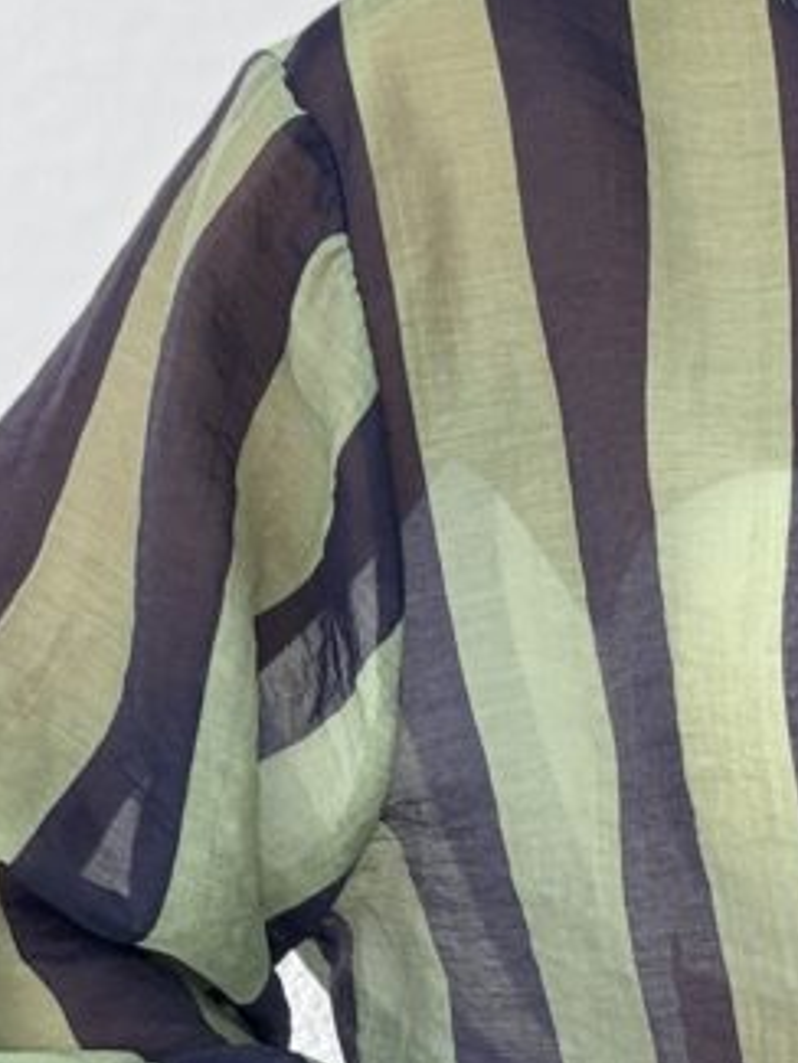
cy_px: 1009
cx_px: 1094
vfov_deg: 19.4
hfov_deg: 14.2
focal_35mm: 99
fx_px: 3041
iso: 50
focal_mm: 2.69
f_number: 1.9
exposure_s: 1/50
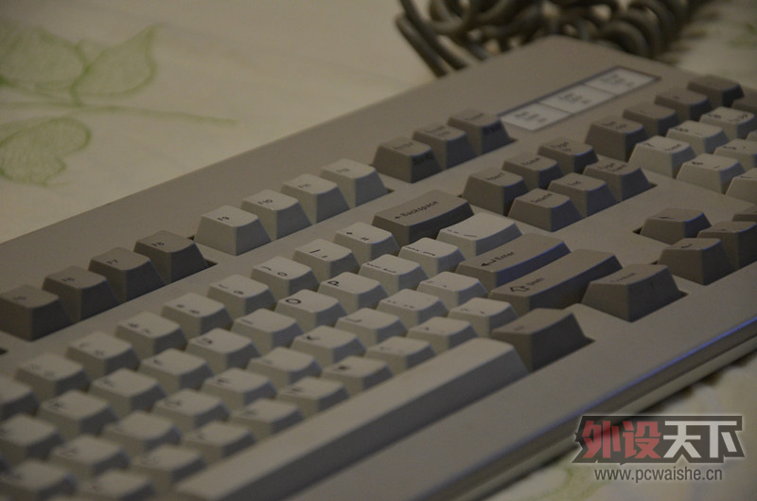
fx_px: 3303
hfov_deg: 13.1
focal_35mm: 158
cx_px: 378
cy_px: 250
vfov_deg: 8.7
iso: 1600
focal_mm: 105
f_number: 5.6
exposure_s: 1/15
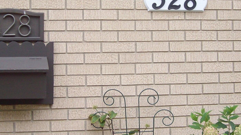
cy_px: 49
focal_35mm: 82
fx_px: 524
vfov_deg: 14.7
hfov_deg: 25.9
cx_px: 107
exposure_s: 1/281
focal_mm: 5.8
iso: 80
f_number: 2.8
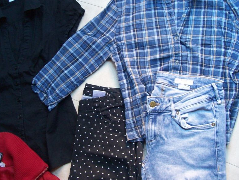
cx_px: 105
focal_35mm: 46
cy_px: 77
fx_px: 318
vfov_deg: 31.5
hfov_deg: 41.2
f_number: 2.7
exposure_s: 1/11.3
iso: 160
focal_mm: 6
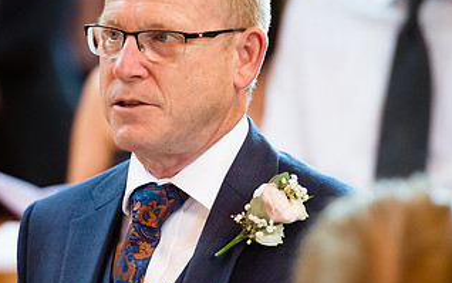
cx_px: 165
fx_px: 4584
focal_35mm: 372
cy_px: 144
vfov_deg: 3.5
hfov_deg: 5.6
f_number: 3.5
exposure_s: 1/200
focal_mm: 200
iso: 4500
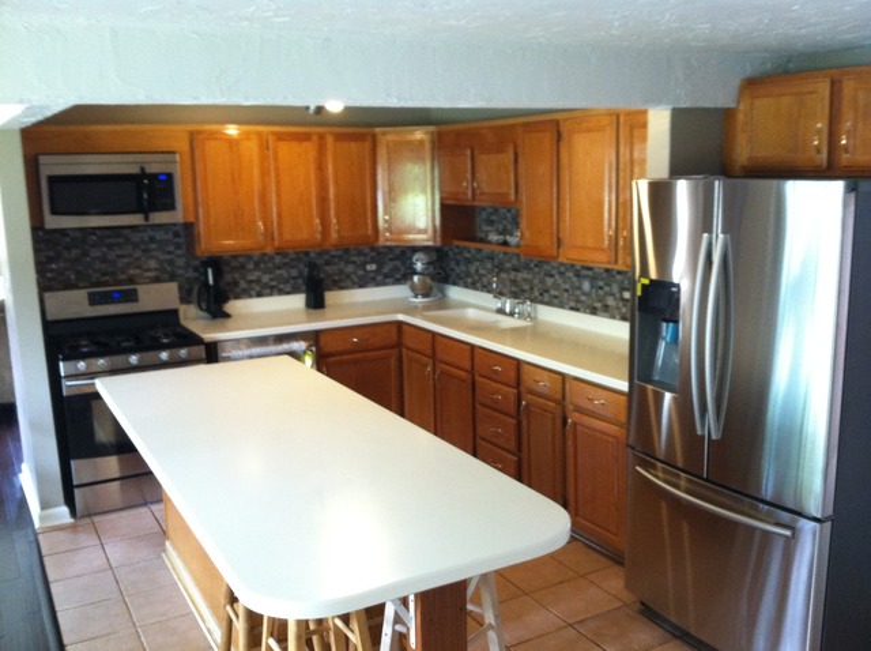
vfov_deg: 40.6
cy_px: 326
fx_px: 879
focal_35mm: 35
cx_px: 436
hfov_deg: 52.7
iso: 250
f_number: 2.8
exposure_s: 1/15
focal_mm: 3.85
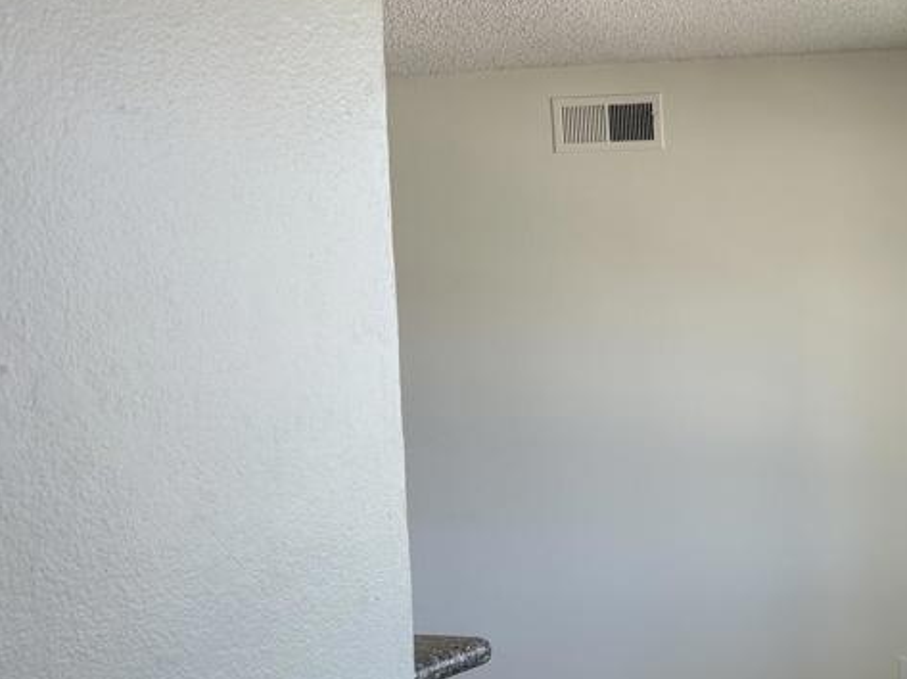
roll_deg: +0.1
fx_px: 1361
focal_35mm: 52
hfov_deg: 33.9
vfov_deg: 27.5
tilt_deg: -7.3
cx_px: 890
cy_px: 539
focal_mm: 6.86
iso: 80
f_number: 1.78
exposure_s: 1/121
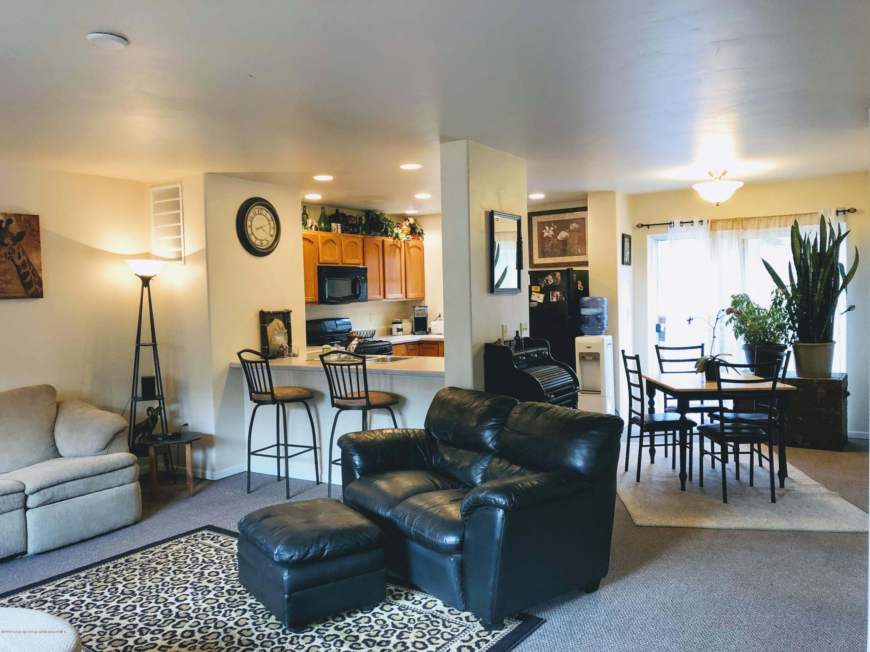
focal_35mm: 28
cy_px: 326
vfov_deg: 49.7
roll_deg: +1.9
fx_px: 704
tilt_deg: -1.8
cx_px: 435
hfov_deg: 63.4
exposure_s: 1/15
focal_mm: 3.99
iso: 80
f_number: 1.8
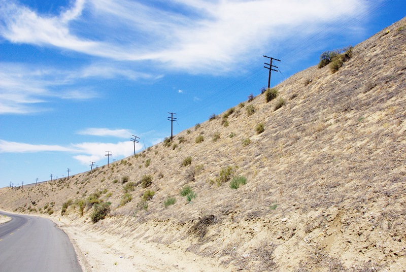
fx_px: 339
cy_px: 136
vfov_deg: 43.7
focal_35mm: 30
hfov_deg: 61.9
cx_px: 203
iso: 800
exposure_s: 1/350
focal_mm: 20
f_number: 13
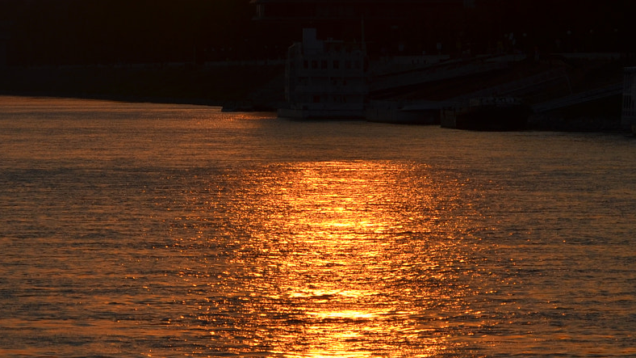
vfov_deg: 3.1
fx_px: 6532
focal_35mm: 387
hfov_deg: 5.6
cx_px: 127
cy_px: 69
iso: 100
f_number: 9
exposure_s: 1/1250
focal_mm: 95
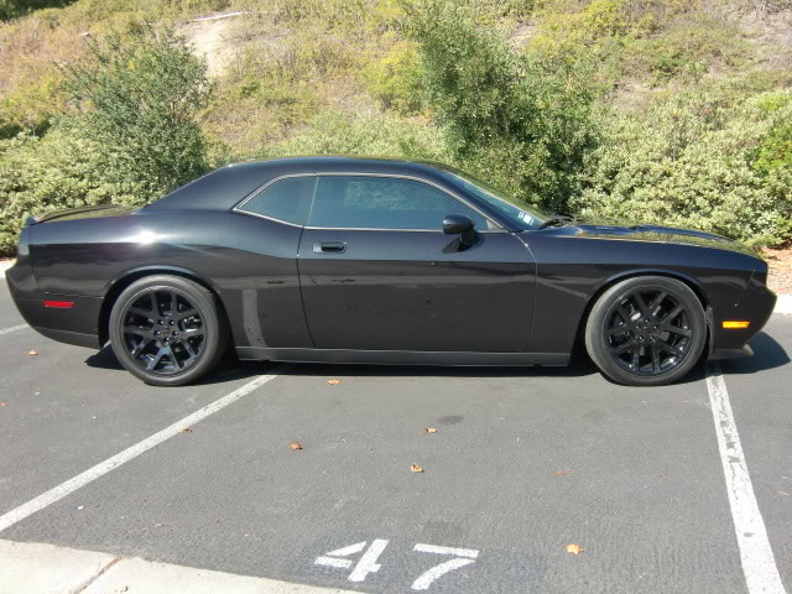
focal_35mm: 34
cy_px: 297
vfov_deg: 41.8
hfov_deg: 54.0
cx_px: 396
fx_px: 778
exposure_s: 1/320
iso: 64
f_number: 3.6
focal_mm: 6.1
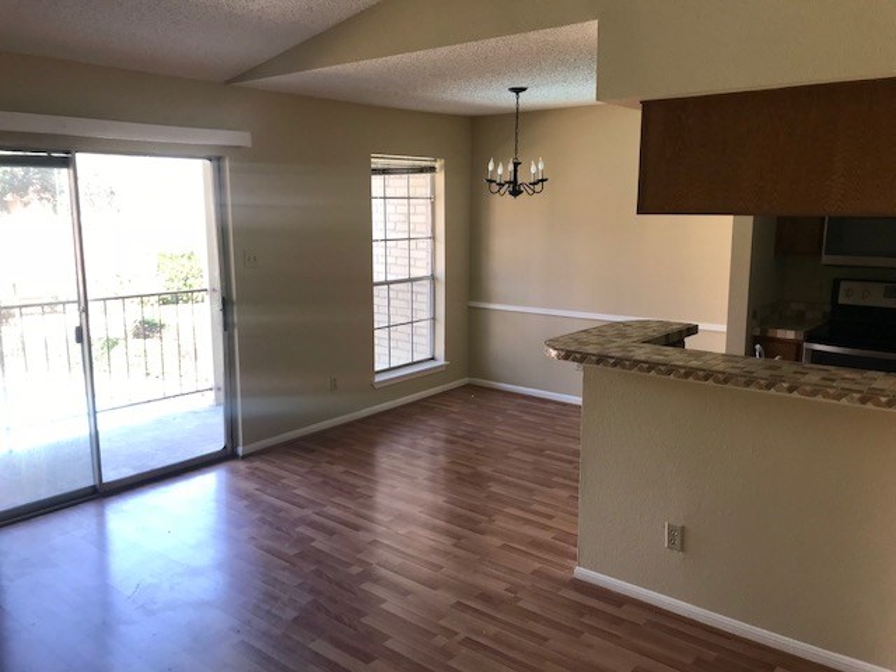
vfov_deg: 49.7
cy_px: 336
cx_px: 448
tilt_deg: -10.7
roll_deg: -0.2
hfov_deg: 63.4
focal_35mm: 28
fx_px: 725
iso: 20
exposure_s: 1/60
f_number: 1.8
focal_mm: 3.99
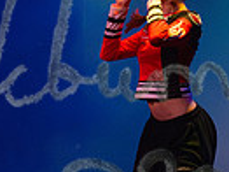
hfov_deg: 7.8
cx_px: -131
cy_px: 12
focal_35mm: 248
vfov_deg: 6.0
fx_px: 1639
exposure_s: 1/400
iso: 6400
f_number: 5
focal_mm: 50
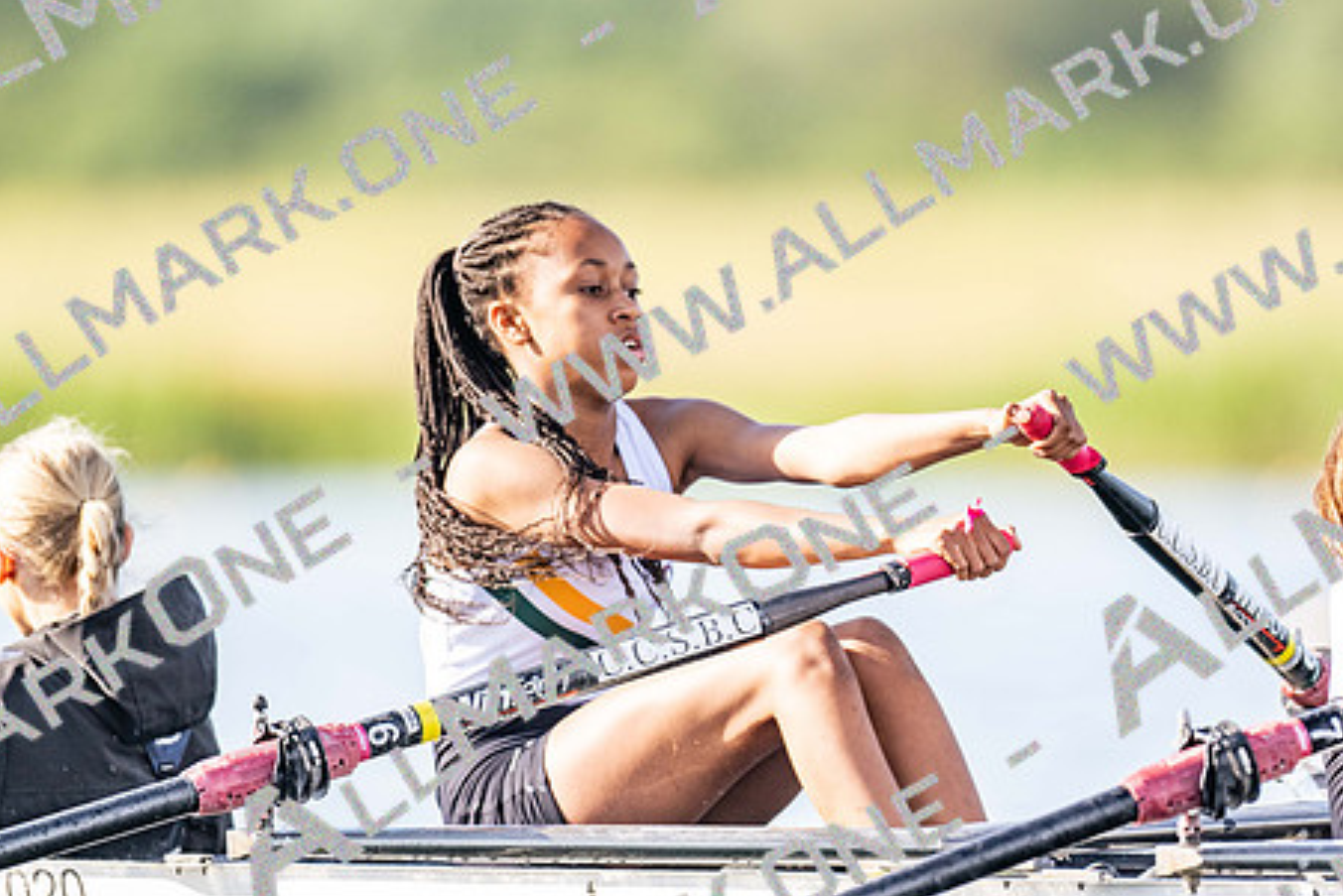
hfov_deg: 2.7
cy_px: 454
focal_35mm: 772
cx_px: 849
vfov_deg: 1.8
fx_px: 28807
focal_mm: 600
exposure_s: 1/2500
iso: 720
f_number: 4
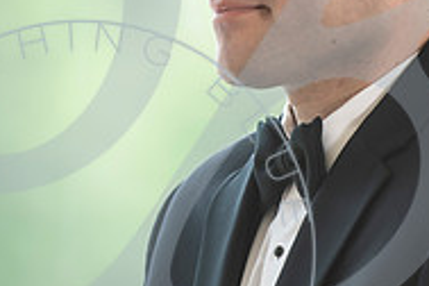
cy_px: 62
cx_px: 211
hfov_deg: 3.2
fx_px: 7602
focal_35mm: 638
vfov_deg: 2.2
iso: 250
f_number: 2.8
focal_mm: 200
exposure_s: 1/250
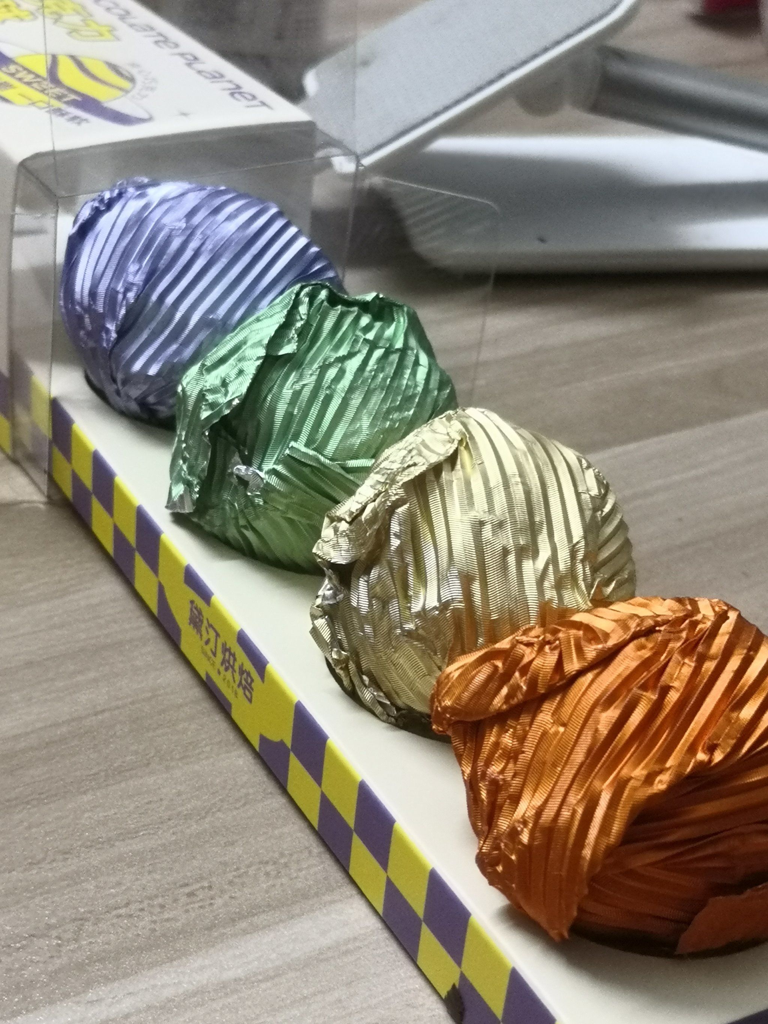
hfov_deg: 27.0
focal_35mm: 54
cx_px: 384
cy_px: 512
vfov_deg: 35.5
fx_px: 1598
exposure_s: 1/33.3
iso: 320
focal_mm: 3.95
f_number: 1.6
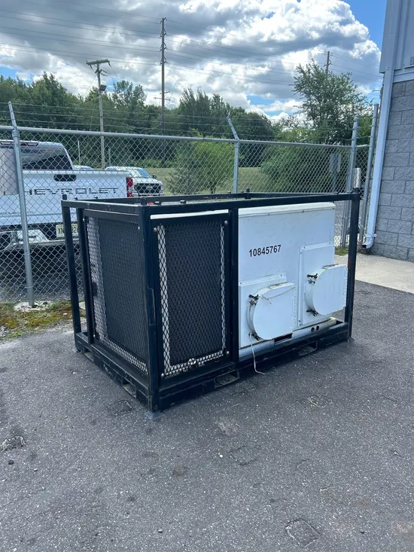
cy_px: 276
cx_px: 207
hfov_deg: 53.1
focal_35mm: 26
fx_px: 414
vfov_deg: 67.3
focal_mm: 5.7
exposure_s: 1/1209
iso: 50
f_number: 1.5
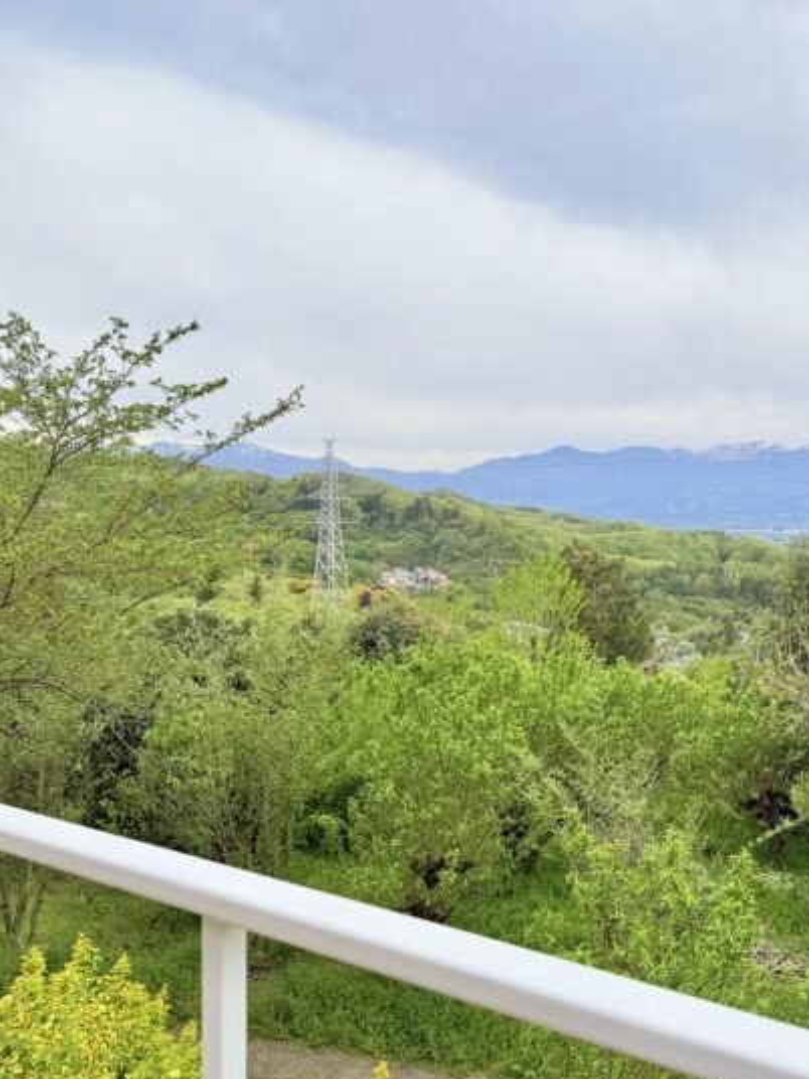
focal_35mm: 34
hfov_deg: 40.6
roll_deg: +0.1
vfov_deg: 53.9
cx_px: 604
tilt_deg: -2.5
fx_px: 1059
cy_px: 572
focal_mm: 6.76
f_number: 1.78
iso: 80
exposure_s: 1/1770
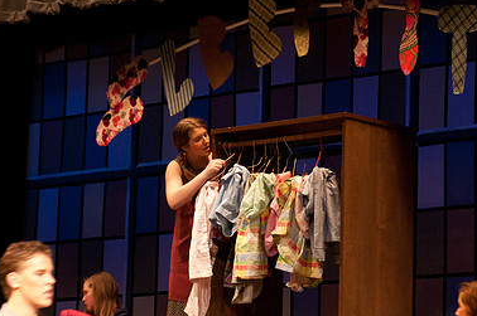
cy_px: 207
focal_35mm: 161
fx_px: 2130
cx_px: 351
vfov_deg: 8.5
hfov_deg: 12.7
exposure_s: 1/80
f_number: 4.5
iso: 1600
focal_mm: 70
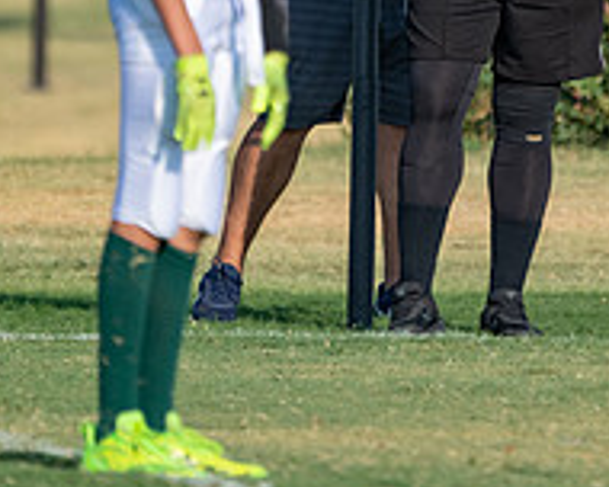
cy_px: -111
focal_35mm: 1186
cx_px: 512
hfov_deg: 1.6
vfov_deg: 1.3
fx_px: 21377
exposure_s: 1/2000
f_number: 5.6
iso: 320
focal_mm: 400
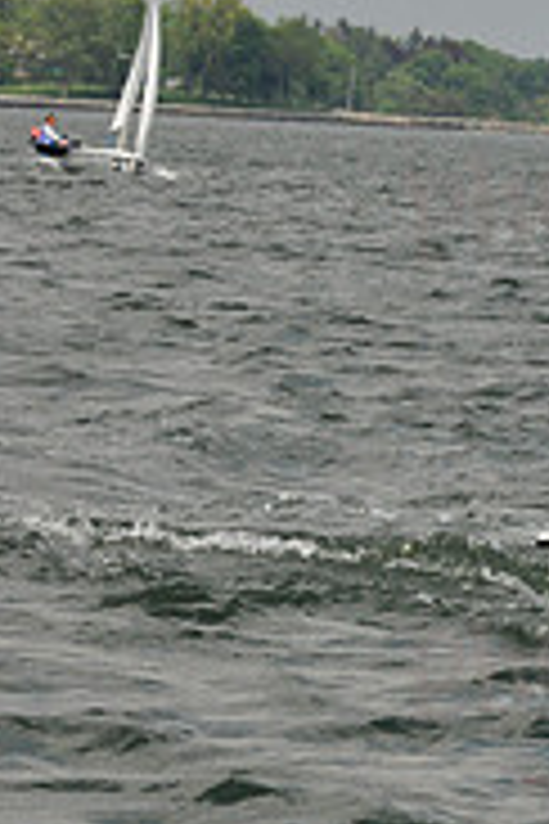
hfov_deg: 2.1
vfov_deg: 3.1
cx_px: 1264
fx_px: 15234
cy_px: 317
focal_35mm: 666
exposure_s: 1/800
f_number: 10
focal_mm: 140
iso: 200
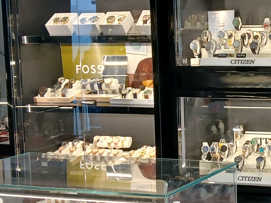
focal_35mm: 87
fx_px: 681
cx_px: 313
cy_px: 103
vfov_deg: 17.0
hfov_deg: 21.1
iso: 40
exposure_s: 1/50
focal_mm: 3.98
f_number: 1.8
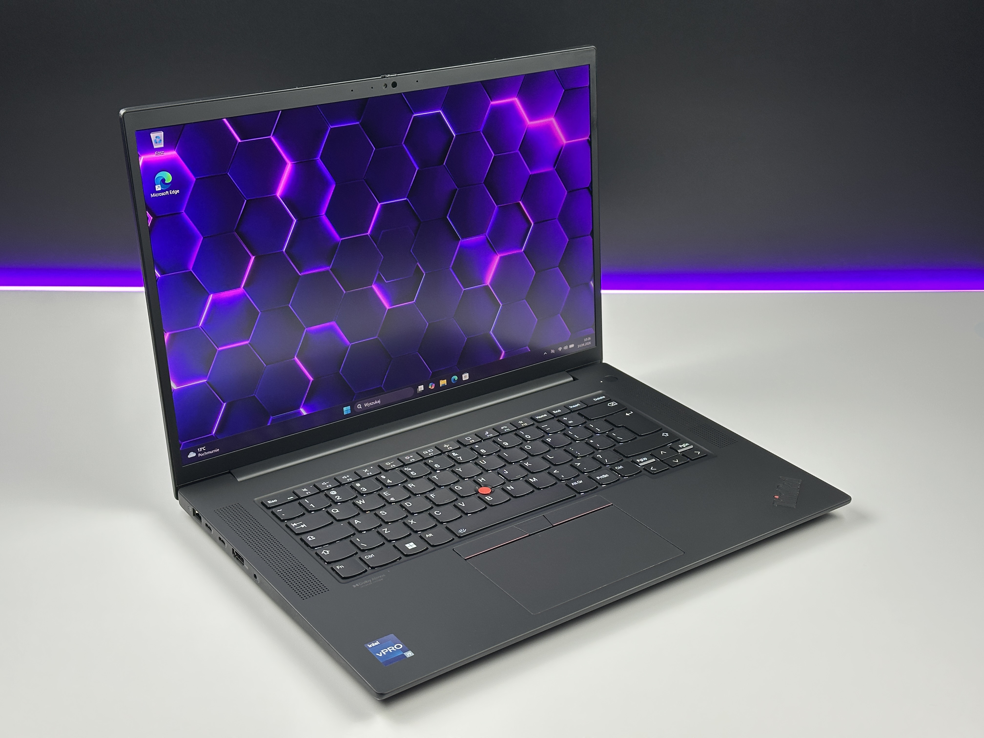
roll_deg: -0.8
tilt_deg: -24.4
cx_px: 492
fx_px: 1364
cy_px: 369
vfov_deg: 30.3
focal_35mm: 48
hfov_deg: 39.7
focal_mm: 6.86
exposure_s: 1/50
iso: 50
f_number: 1.78
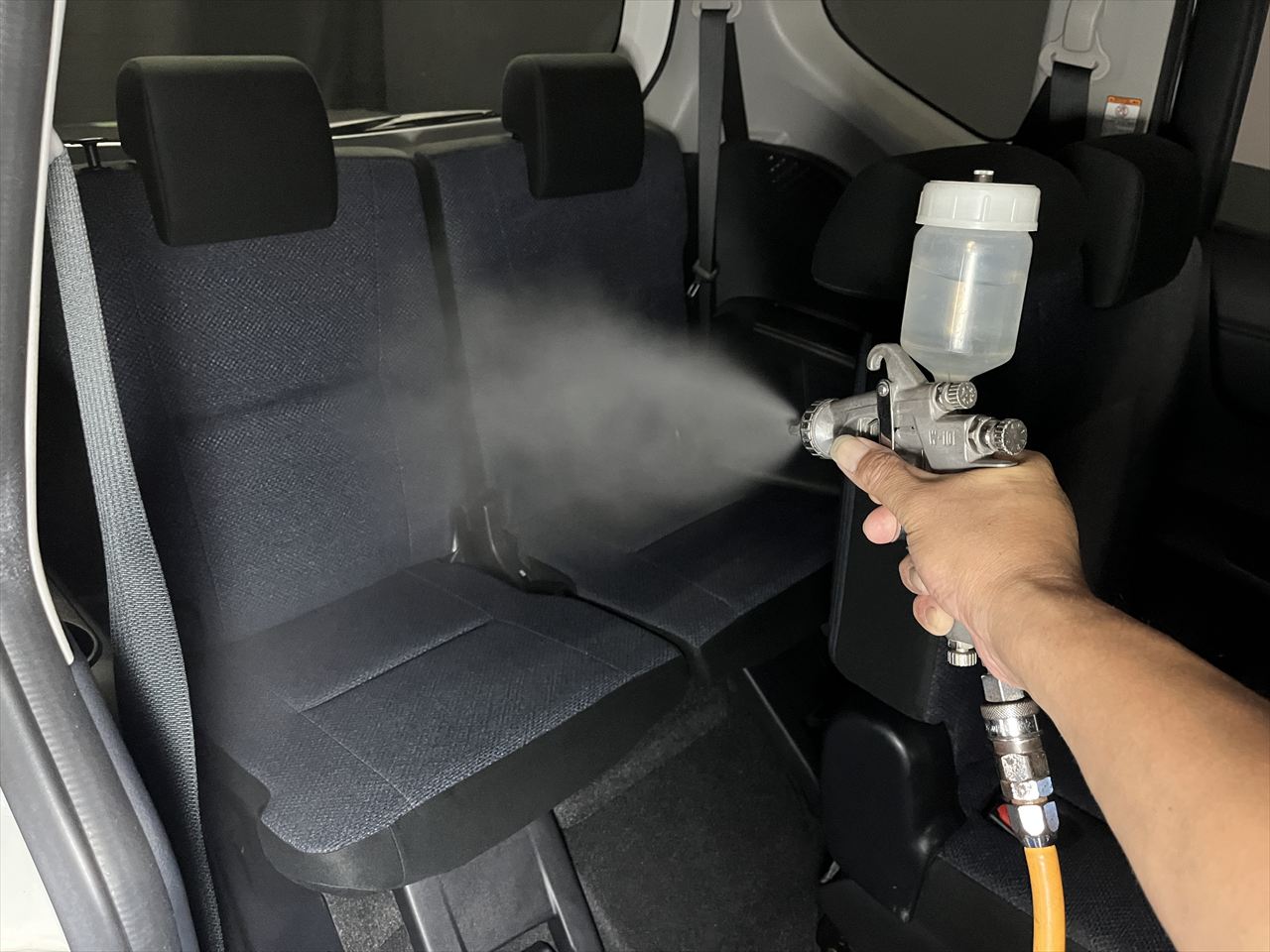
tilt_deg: -28.6
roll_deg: -4.7
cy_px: 476
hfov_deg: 67.3
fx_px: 954
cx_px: 635
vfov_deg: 53.1
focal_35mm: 26
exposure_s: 1/30
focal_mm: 5.1
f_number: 1.6
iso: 640
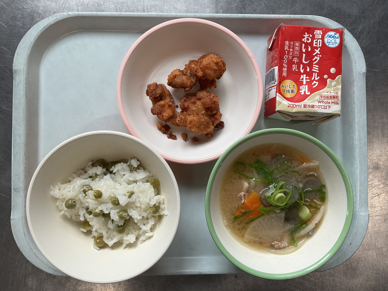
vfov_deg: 48.2
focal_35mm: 29
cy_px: 146
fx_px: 325
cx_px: 194
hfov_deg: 61.7
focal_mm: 3
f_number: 1.8
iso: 32
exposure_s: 1/120
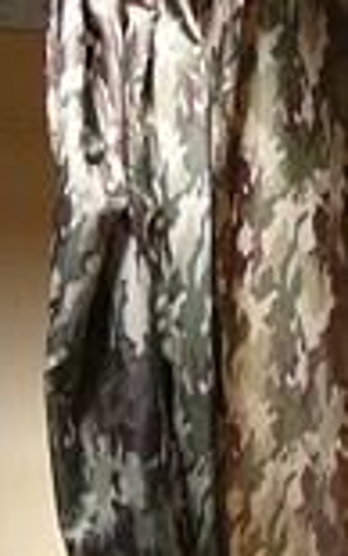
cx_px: 359
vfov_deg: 13.2
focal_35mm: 153
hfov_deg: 8.5
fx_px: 2320
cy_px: 739
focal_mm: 5.2
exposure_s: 1/50
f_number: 2.8
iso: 100
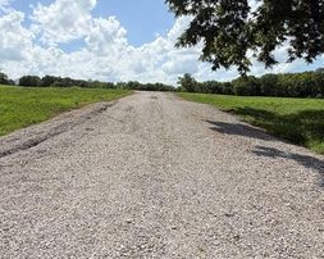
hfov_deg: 64.1
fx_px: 259
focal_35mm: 27
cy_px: 97
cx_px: 154
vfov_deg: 52.5
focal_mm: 2.22
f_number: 2.2
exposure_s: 1/1572
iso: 25
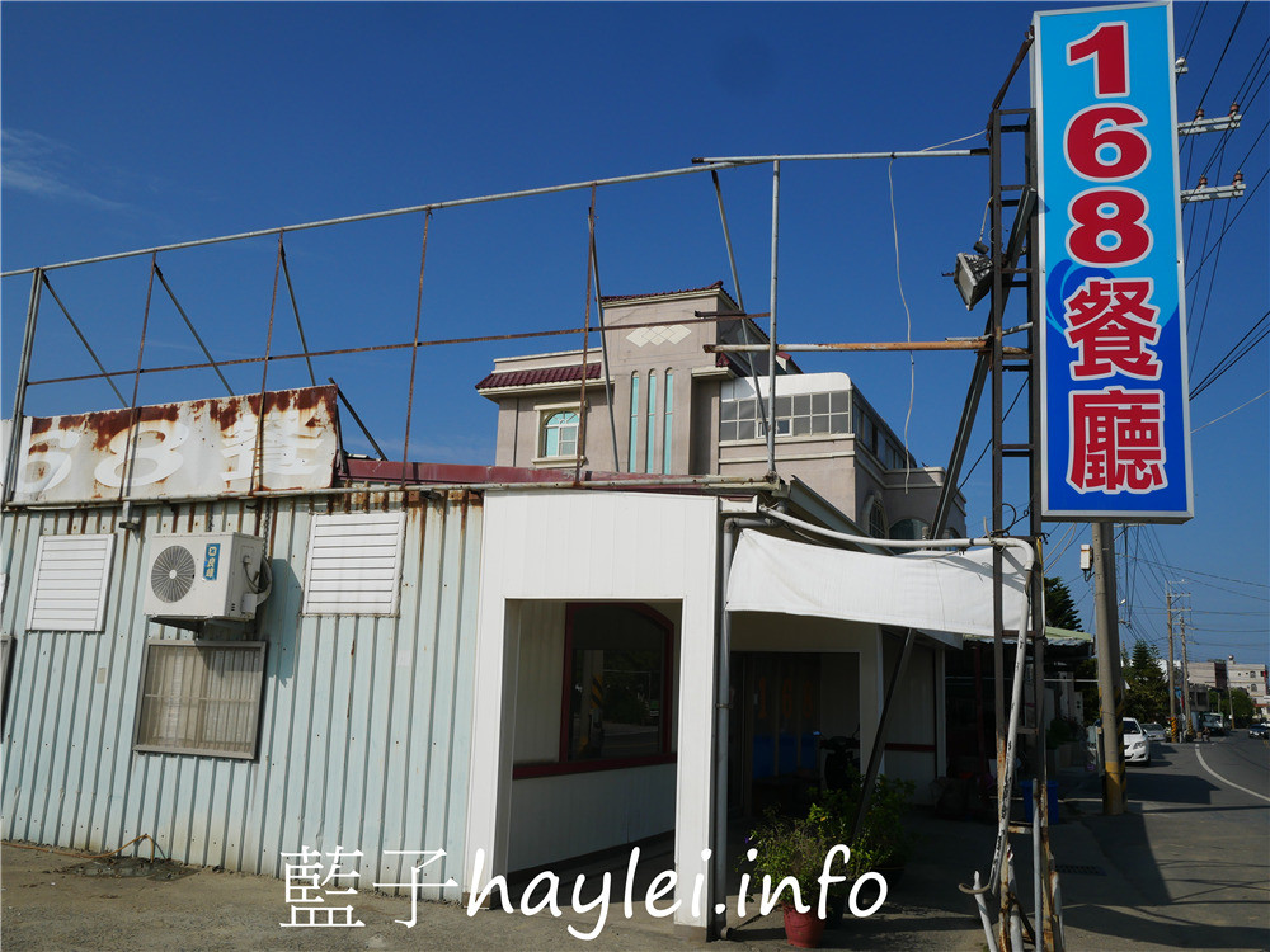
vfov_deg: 46.8
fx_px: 1101
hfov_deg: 60.0
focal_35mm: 30
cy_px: 476
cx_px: 635
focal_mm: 15
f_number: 6.3
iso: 200
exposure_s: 1/1600
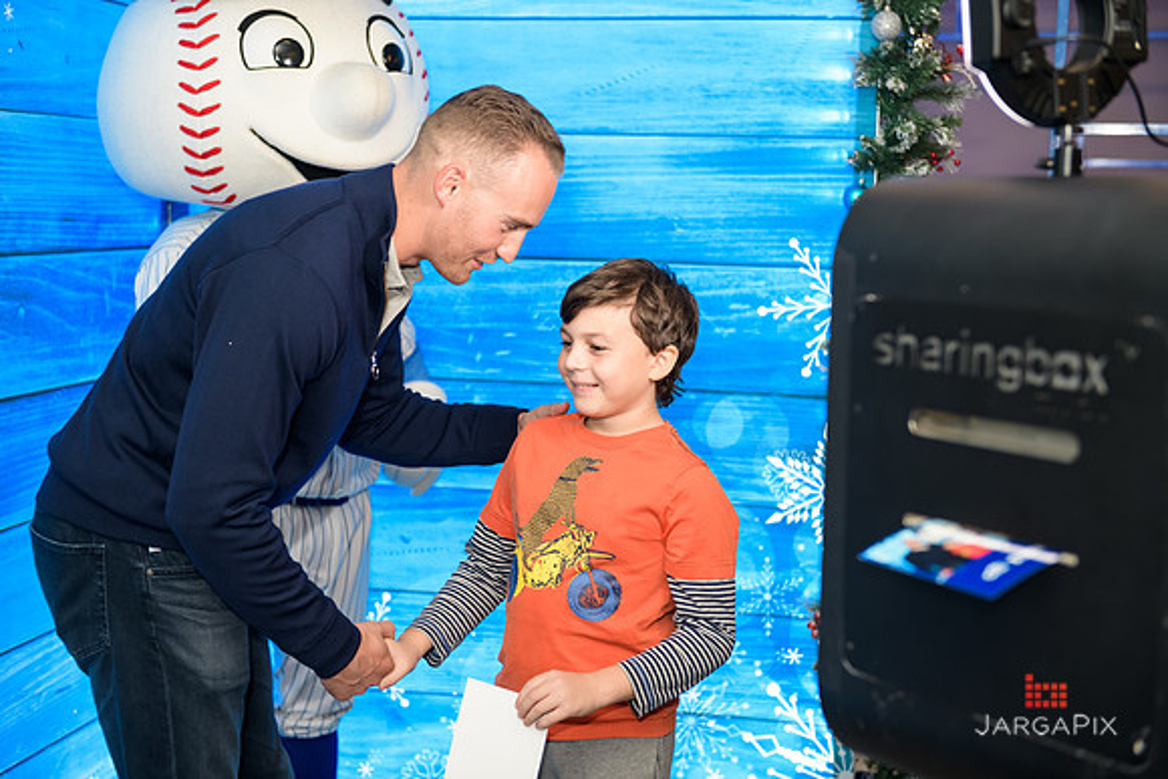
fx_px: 1785
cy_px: 390
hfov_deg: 36.2
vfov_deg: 24.6
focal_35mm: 55
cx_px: 584
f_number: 3.2
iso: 400
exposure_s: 1/125
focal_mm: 55
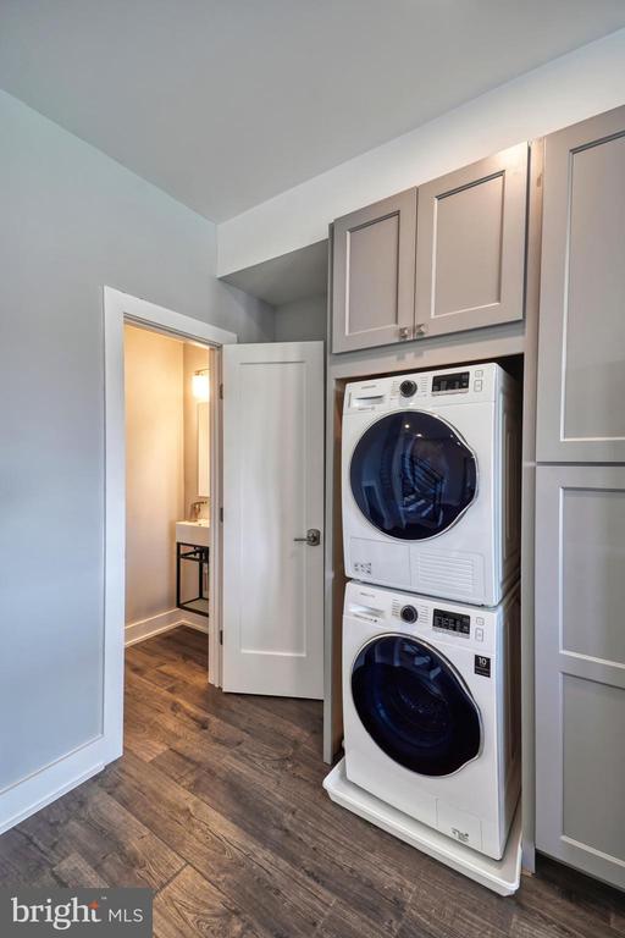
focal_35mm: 15
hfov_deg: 77.3
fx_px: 391
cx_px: 312
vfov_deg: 100.4
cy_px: 469
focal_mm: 10
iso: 100
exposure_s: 1/3.33
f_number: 11
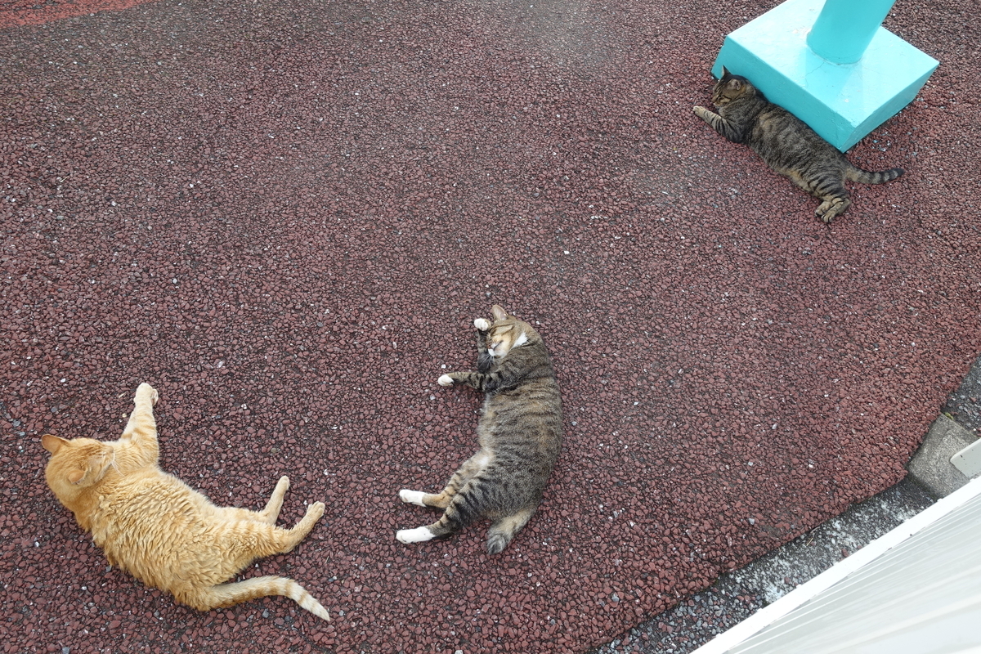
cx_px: 490
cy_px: 327
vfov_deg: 53.1
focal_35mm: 24
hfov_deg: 73.7
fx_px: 654
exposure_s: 1/100
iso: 125
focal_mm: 8.8
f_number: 4
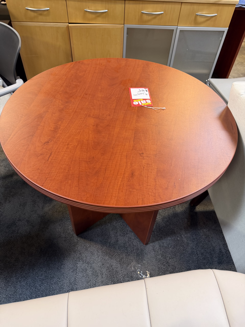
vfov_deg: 71.6
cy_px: 164
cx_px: 122
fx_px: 226
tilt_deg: -49.6
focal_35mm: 24
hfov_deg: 56.8
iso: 160
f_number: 1.78
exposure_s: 1/60
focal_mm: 6.76
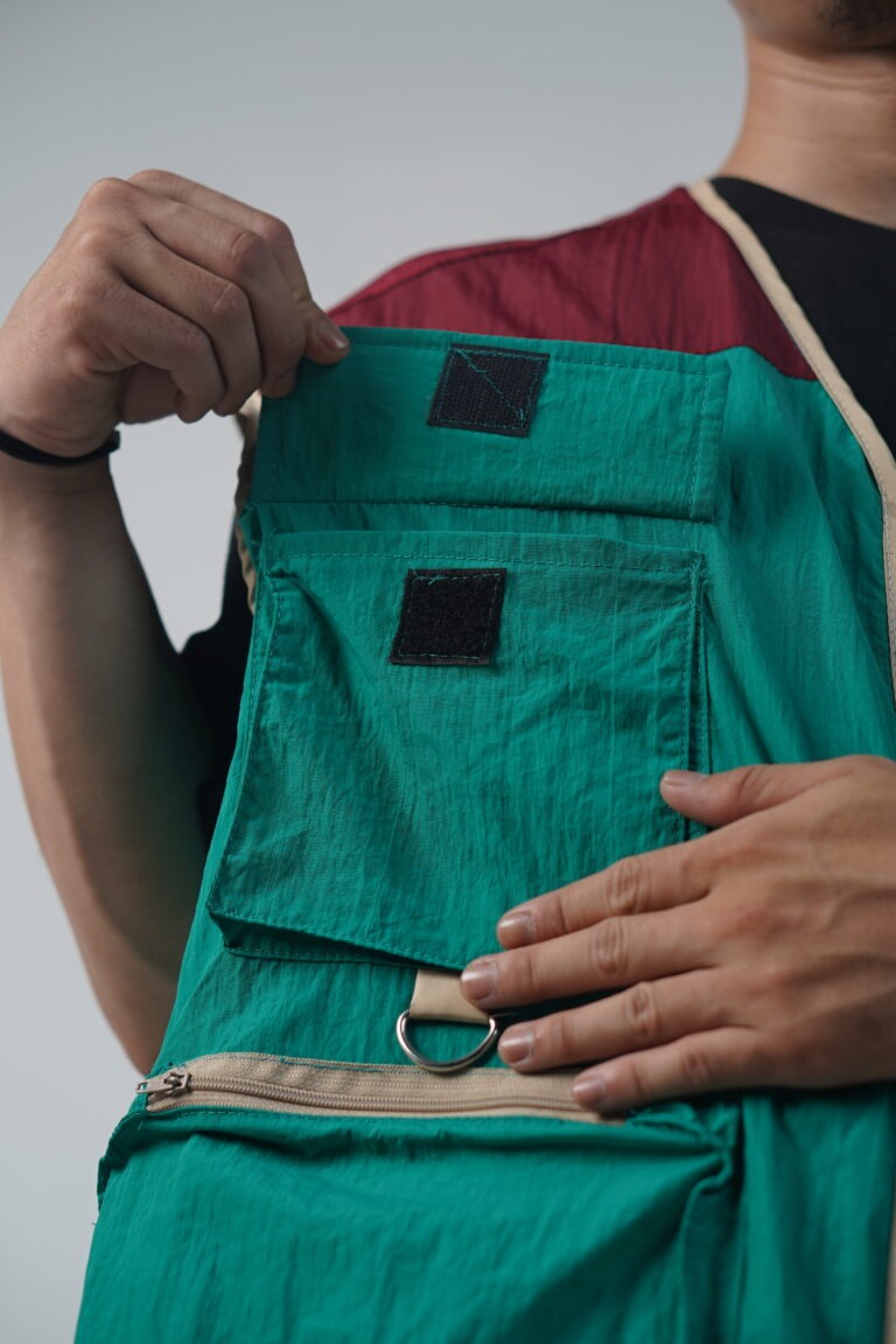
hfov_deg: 18.2
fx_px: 2800
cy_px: 672
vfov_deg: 27.0
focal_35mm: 75
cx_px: 448
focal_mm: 50
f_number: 2.8
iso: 100
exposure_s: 1/125
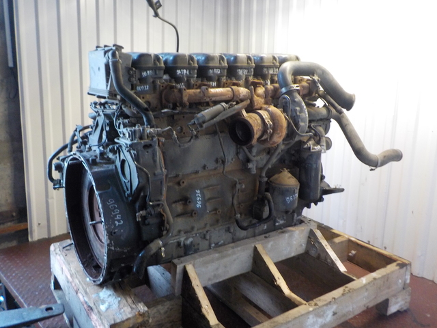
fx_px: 379
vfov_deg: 46.8
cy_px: 164
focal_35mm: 30
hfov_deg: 60.0
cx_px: 218
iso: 360
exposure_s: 1/30
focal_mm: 4.1
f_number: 3.3
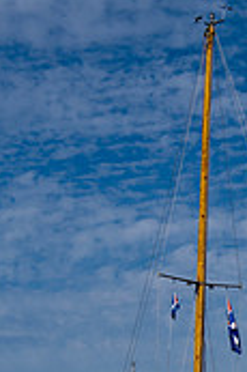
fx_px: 1248
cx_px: 415
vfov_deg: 16.7
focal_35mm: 121
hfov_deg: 10.7
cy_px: 347
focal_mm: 36
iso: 64
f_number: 11
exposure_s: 1/500
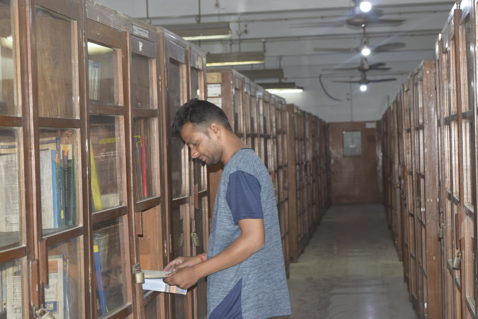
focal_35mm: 82
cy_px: 160
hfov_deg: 24.6
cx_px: 239
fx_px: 1095
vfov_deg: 16.6
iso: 800
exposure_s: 1/30
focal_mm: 55
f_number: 5.6
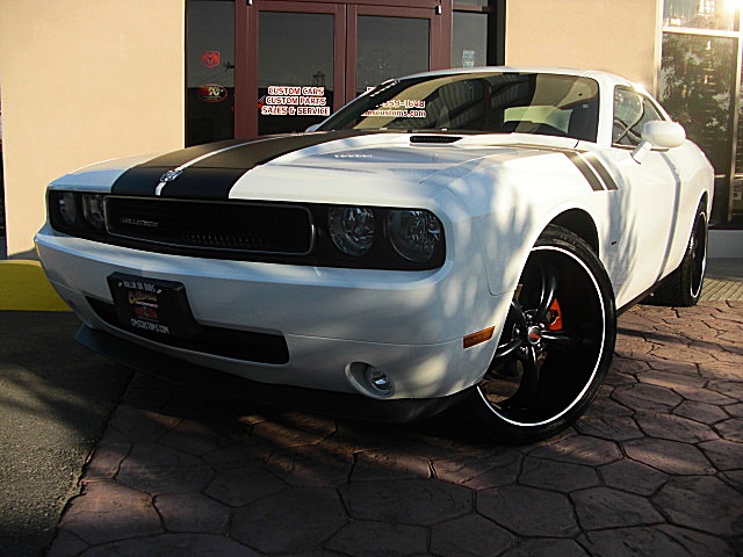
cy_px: 278
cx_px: 372
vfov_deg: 39.7
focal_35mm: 36
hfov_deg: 51.4
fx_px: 773
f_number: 2.8
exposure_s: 1/1000
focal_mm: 6.3
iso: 50
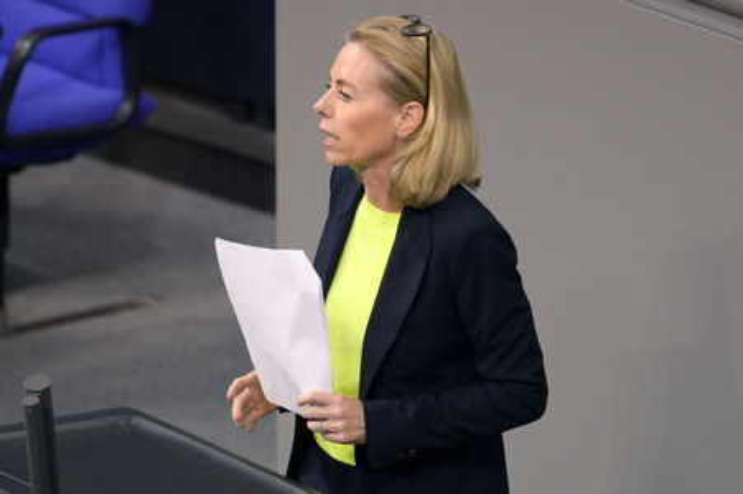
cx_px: 372
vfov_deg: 3.6
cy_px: 247
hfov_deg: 5.4
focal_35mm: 380
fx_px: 7837
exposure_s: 1/320
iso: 10000
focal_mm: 380
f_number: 5.6
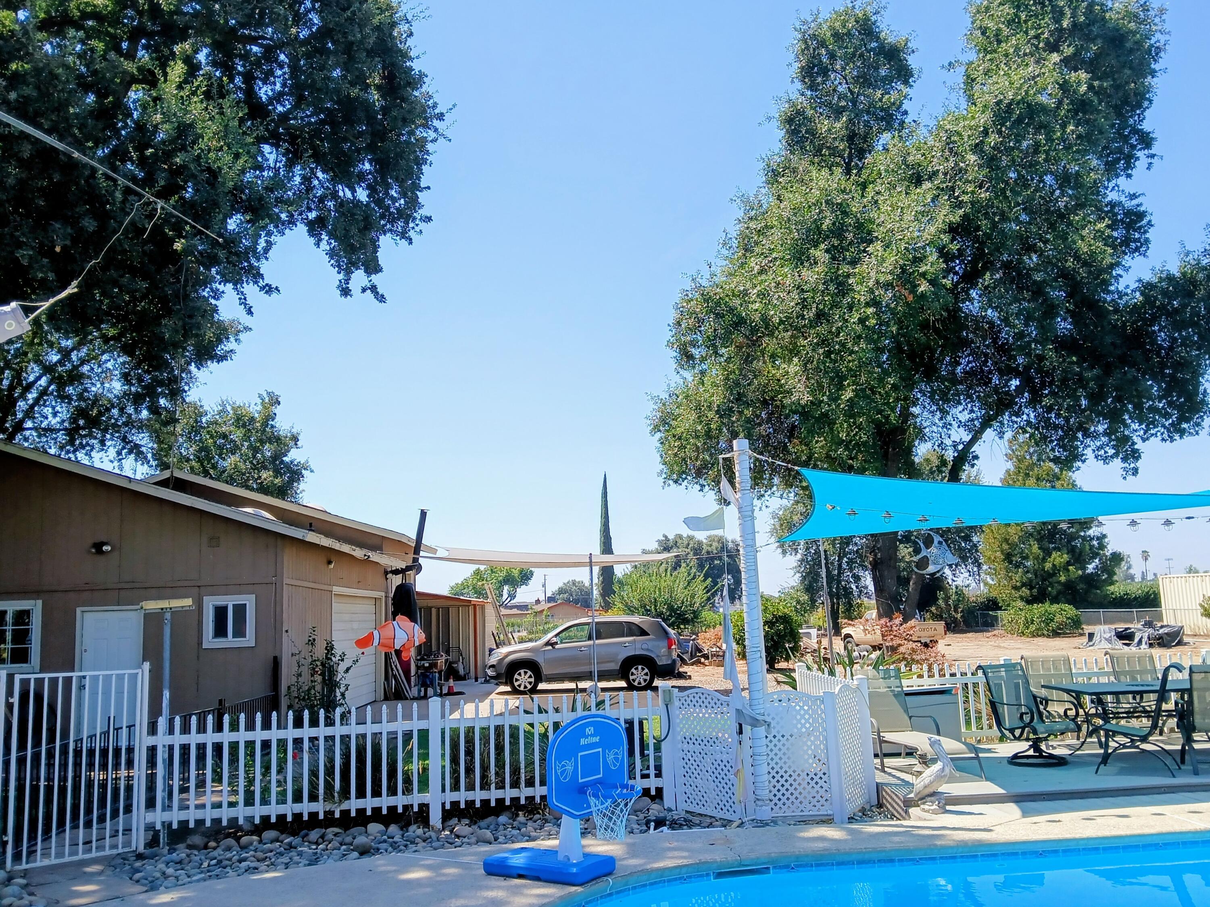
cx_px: 605
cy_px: 454
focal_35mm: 26
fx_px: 909
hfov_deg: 67.3
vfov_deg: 53.1
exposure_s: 1/485
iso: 20
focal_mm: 3.98
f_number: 1.8
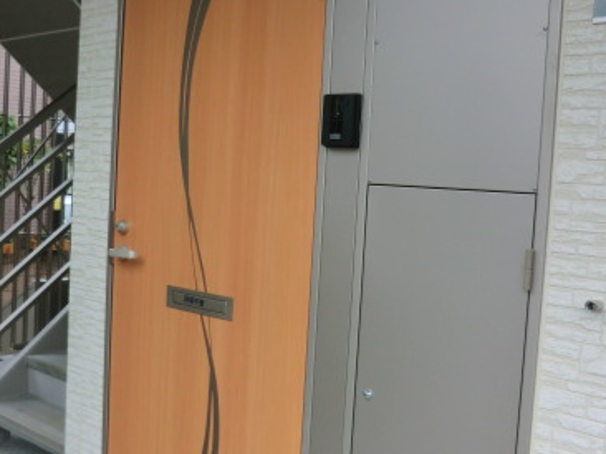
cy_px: 229
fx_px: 735
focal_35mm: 42
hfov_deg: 44.7
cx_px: 268
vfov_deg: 34.3
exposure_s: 1/160
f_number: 3.2
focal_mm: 4.3
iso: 80
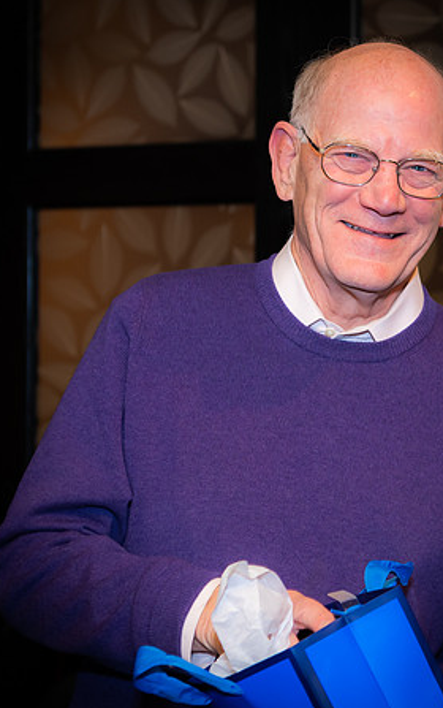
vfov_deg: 22.1
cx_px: 460
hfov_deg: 13.7
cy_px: 311
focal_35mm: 94
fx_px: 1813
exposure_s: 1/60
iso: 640
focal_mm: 52
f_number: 4
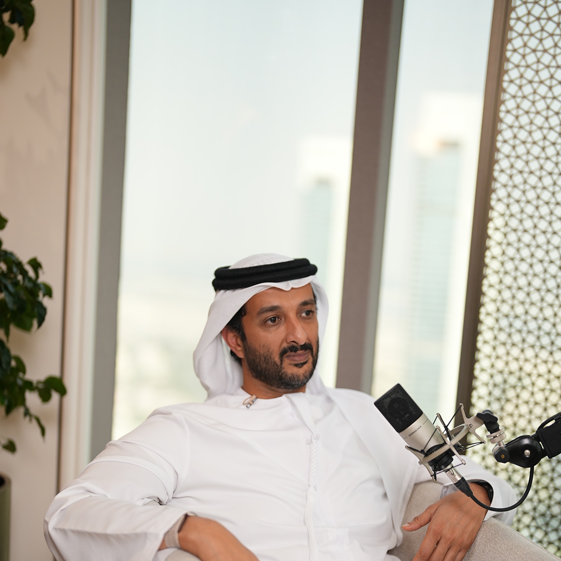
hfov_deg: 26.9
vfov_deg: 26.6
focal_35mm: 64
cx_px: 281
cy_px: 412
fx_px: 1173
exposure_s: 1/125
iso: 250
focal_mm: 50
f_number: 1.2
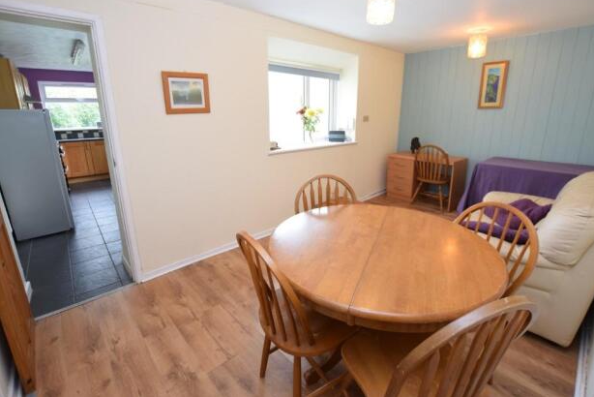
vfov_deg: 73.7
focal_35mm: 16
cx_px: 300
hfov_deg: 96.7
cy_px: 187
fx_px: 264
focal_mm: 10
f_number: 3.5
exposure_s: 1/60
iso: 800
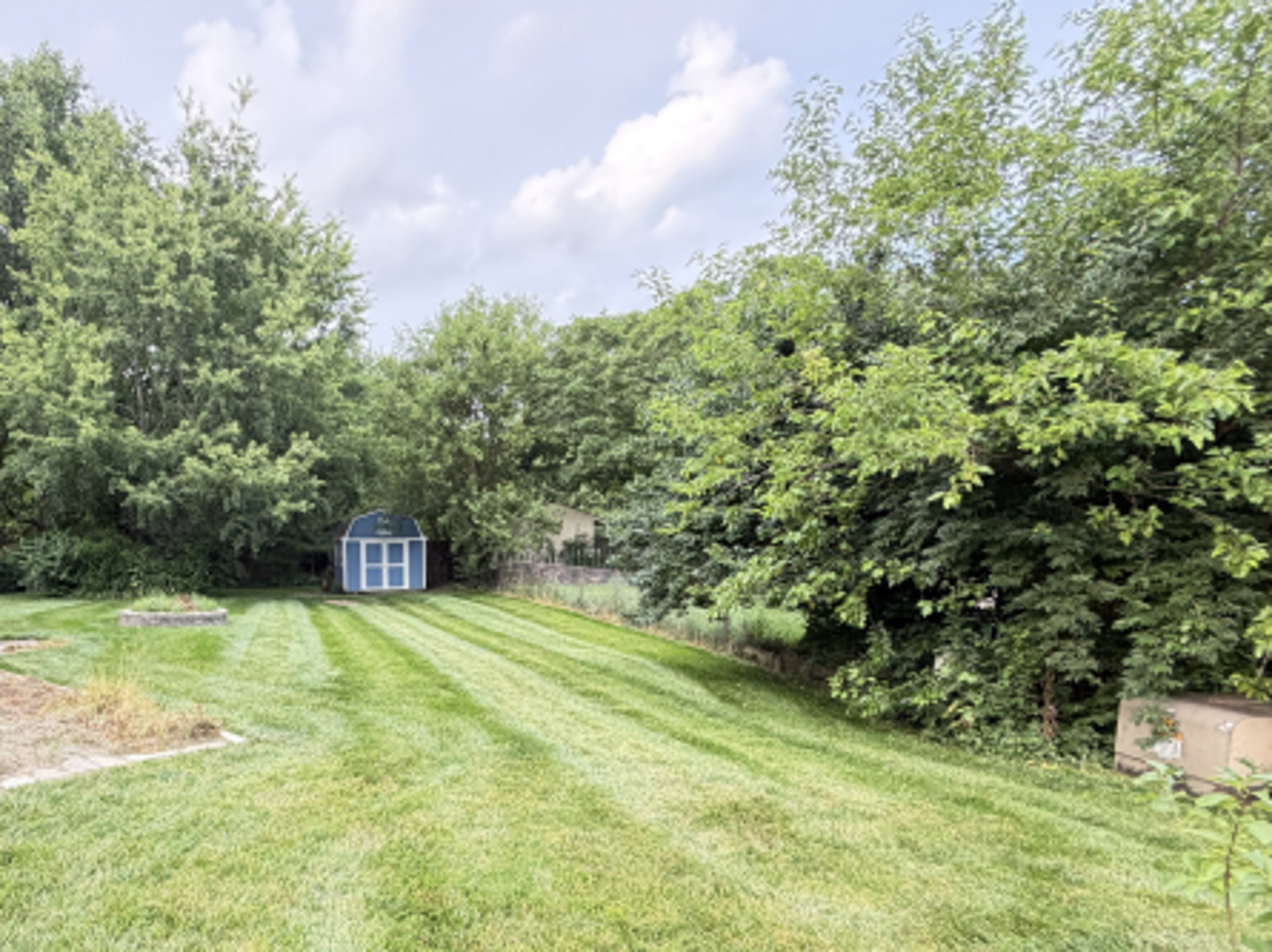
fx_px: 771
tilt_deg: -6.5
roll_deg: +0.5
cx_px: 373
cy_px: 652
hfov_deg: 75.2
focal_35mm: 21
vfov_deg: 61.5
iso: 200
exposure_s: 1/121
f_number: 2.2
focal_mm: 2.22
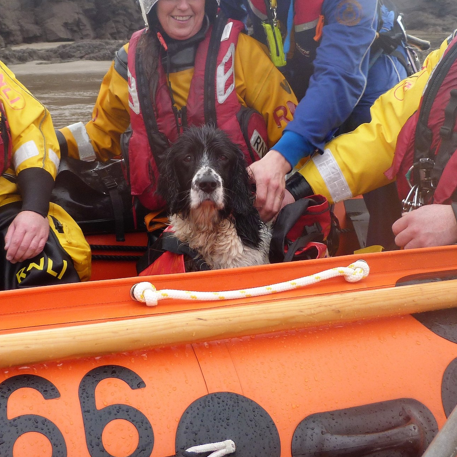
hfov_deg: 28.6
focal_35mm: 60
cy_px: 130
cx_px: 221
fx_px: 896
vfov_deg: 28.3
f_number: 3
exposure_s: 1/60
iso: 100
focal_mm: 6.2
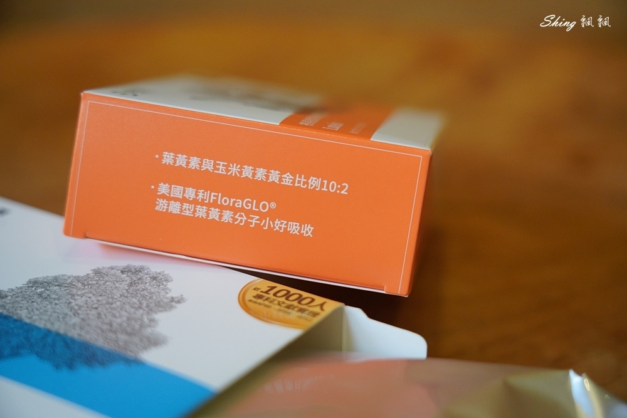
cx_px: 314
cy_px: 209
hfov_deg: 27.0
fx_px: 1306
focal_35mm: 75
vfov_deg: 18.2
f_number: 4.5
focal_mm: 75
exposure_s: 1/60
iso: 2500
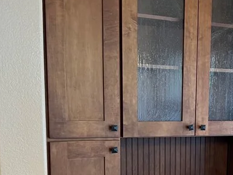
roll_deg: -1.9
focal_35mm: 69
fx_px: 464
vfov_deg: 20.6
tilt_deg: -9.6
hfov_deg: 27.5
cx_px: 193
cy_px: 176
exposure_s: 1/60
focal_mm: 5.7
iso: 160
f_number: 1.5
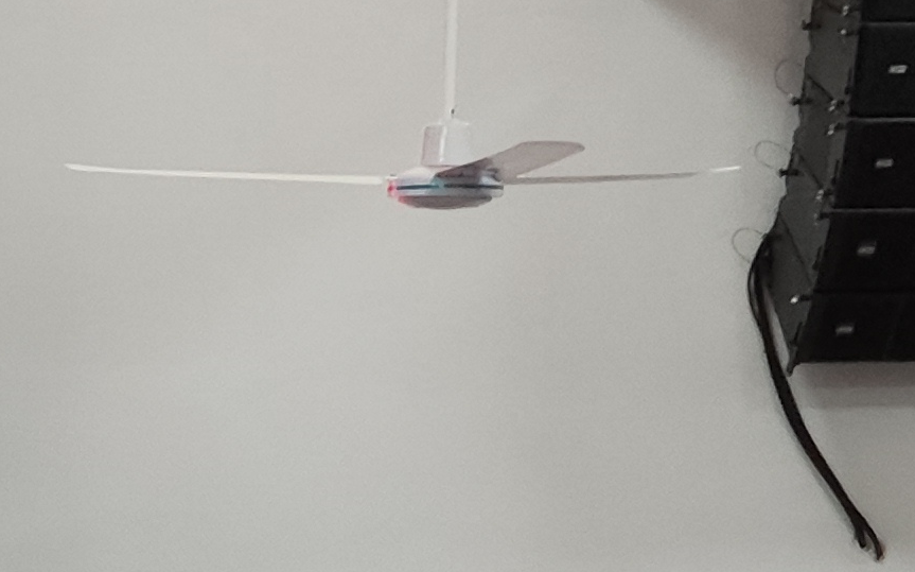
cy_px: 1016
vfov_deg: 5.4
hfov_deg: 8.2
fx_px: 6009
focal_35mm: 241
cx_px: -1021
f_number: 1.9
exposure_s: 1/120
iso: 530
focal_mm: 7.1
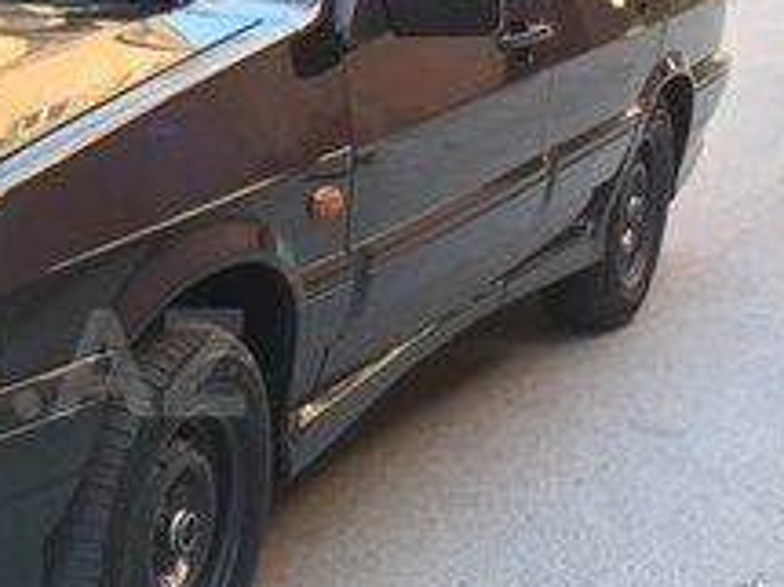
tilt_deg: -18.5
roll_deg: -1.7
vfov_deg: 16.6
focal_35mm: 89
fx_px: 2015
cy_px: 363
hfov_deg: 20.7
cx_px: -128
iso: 40
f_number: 2.2
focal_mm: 4.15
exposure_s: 1/100
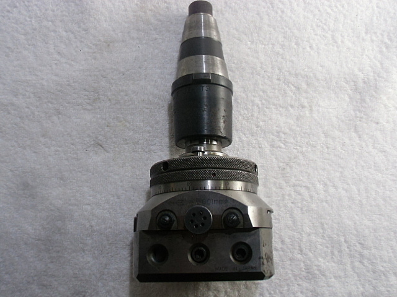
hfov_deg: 55.4
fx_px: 378
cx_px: 198
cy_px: 148
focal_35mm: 33
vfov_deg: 42.9
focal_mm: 5.93
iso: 400
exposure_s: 1/80
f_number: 3.7
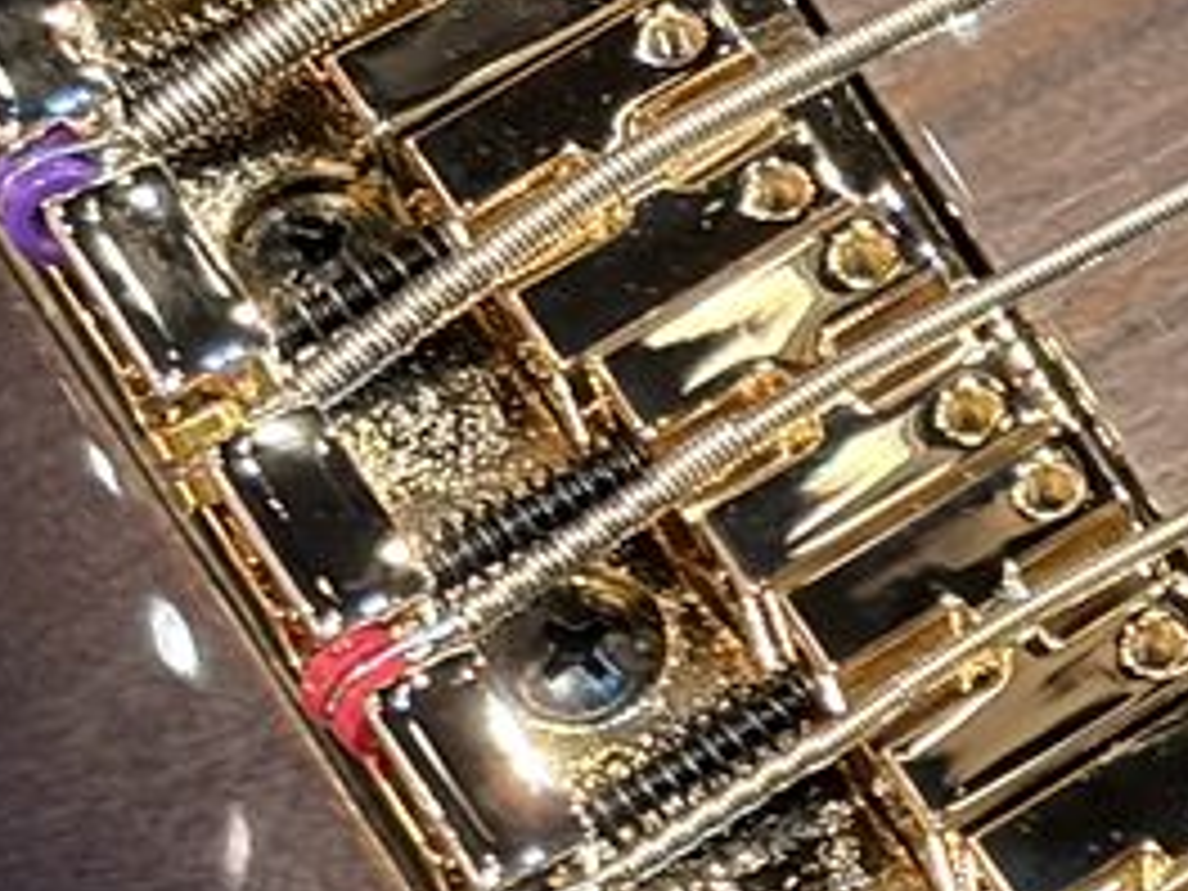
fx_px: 8648
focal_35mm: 252
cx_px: 2061
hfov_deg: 7.6
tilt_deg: -63.4
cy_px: 590
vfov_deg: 5.9
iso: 250
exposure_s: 1/30
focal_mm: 5.96
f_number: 1.6
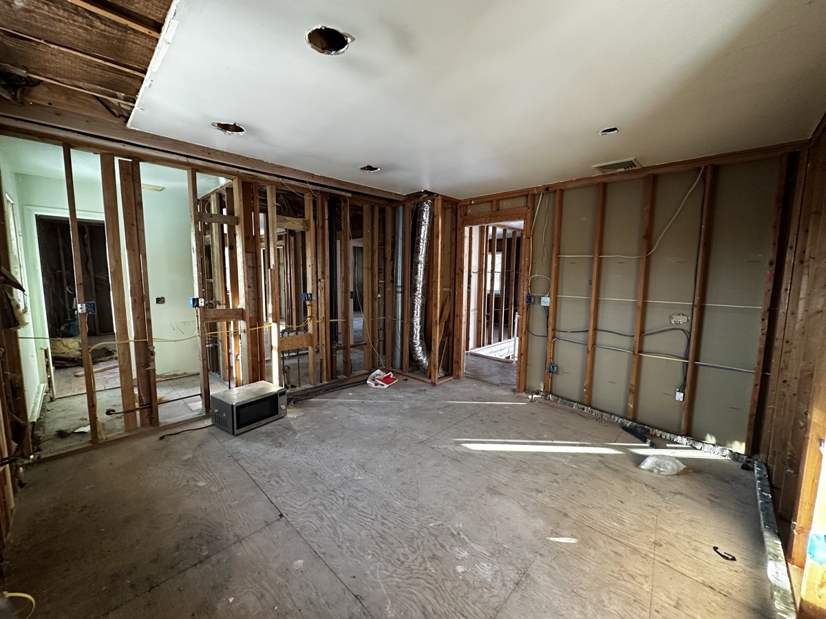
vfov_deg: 85.7
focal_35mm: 14
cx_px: 413
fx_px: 334
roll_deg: -0.3
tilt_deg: -5.8
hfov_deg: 102.1
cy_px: 310
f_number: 2.2
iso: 500
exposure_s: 1/60
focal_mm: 2.22
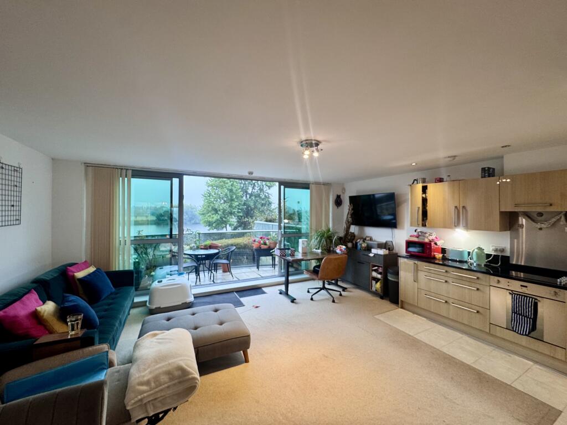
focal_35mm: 14
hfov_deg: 102.1
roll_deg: -0.9
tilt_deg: -0.2
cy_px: 212
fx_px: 229
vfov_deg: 85.7
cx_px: 284
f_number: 2.2
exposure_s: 1/50
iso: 160
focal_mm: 2.22
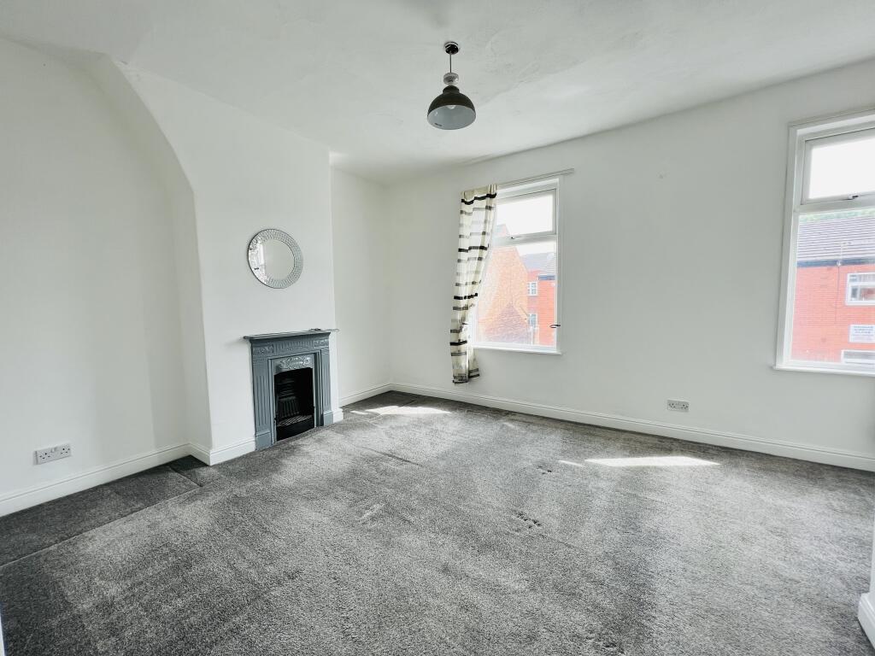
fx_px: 329
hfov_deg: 106.2
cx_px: 438
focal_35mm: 13
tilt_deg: -4.8
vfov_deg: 89.9
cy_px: 328
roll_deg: +0.9
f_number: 1.8
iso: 32
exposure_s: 1/134
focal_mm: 1.57
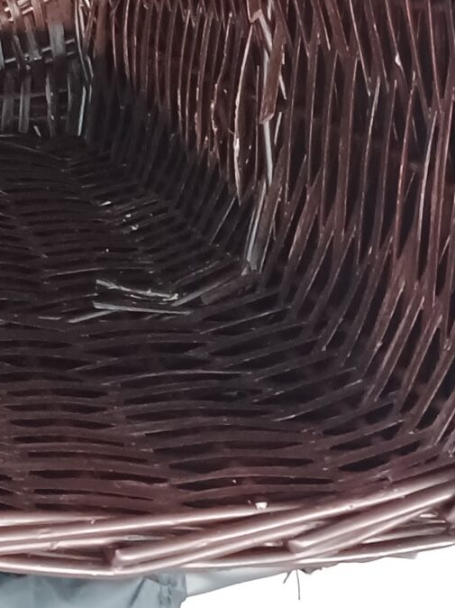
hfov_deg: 14.9
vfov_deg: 20.4
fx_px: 1666
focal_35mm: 95
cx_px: -137
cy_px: 98
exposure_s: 1/16.7
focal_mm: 4.6
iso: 3200
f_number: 1.8
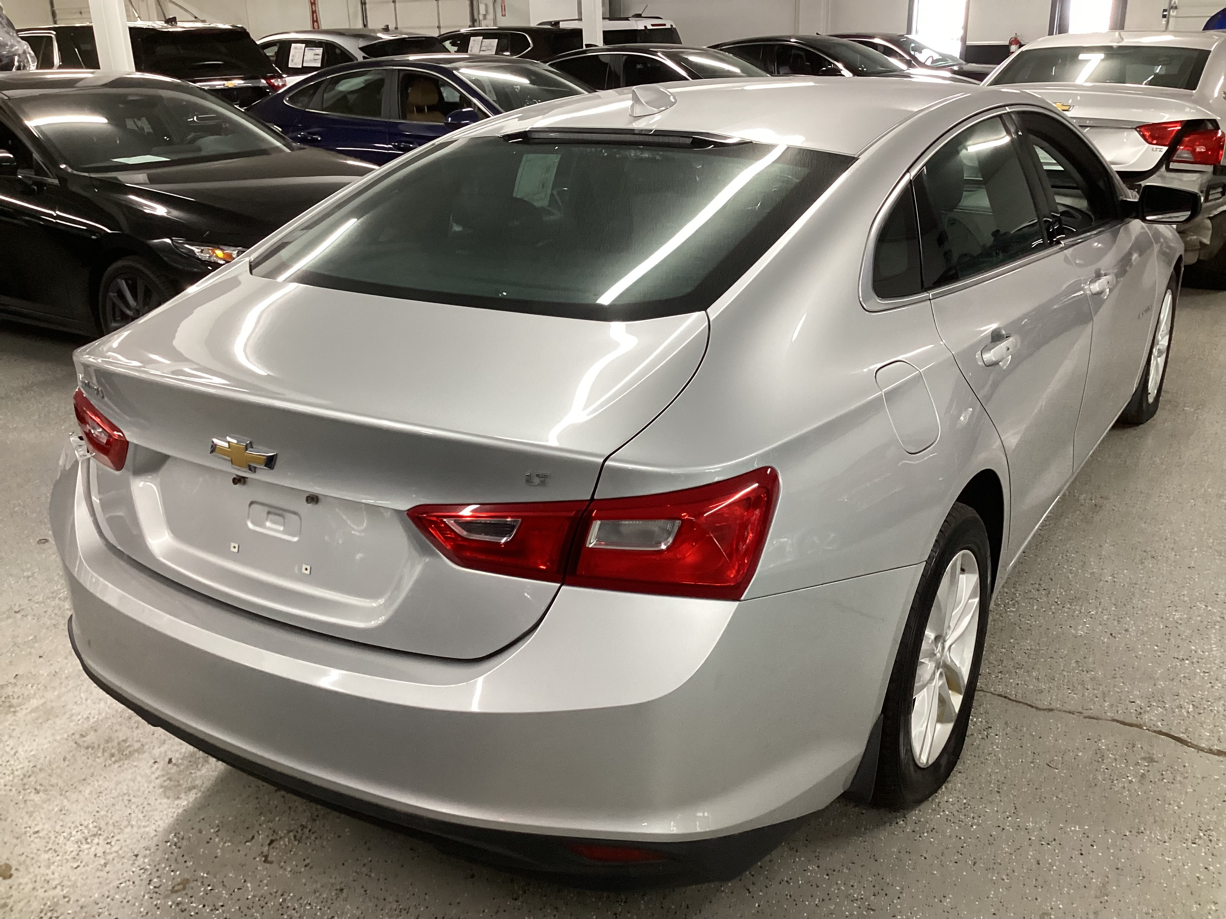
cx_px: 613
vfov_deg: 45.4
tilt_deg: -23.2
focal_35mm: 31
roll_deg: +0.7
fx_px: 1098
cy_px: 460
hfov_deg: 58.4
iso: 200
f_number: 2.4
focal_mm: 3.3
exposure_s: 1/60
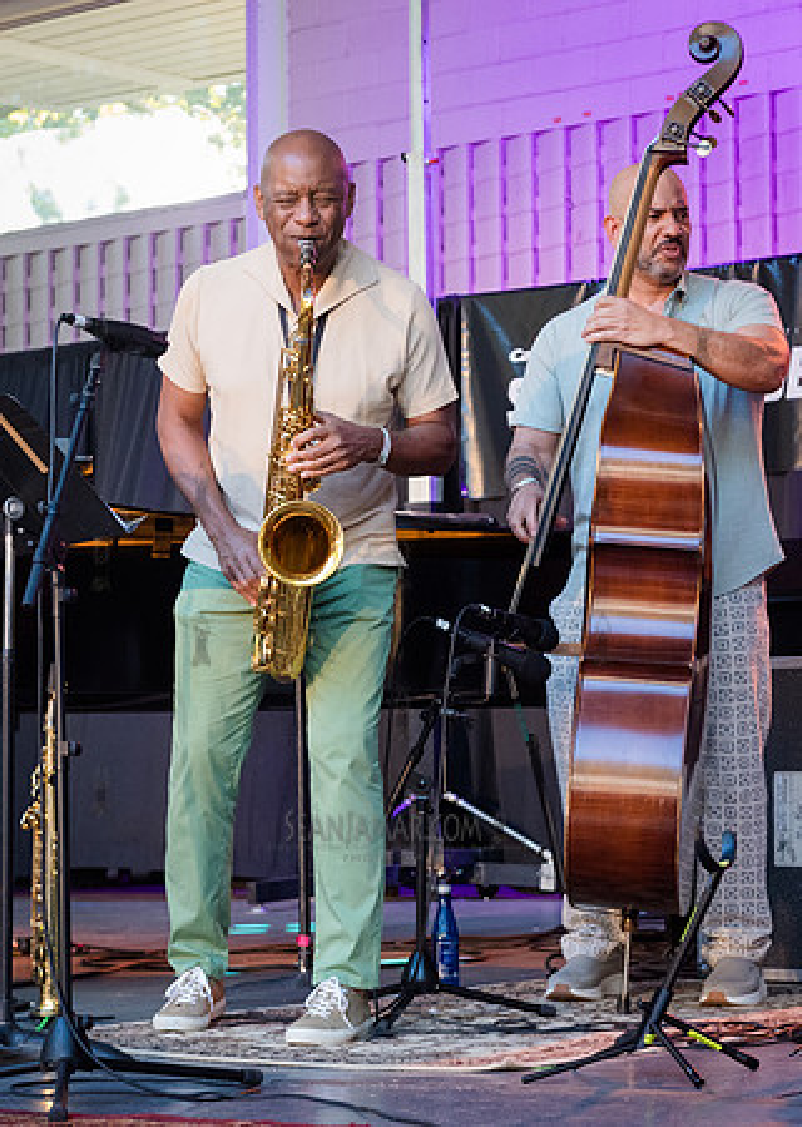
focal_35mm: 91
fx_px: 2911
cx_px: 480
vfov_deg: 21.9
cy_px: 564
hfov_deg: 15.7
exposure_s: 1/400
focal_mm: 62
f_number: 4
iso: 3200
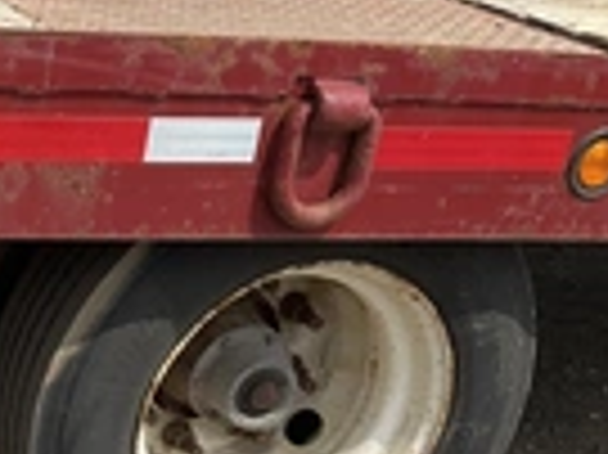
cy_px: 391
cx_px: -176
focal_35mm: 86
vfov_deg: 16.9
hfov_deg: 20.8
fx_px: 1509
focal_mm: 3
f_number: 1.8
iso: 25
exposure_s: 1/1121
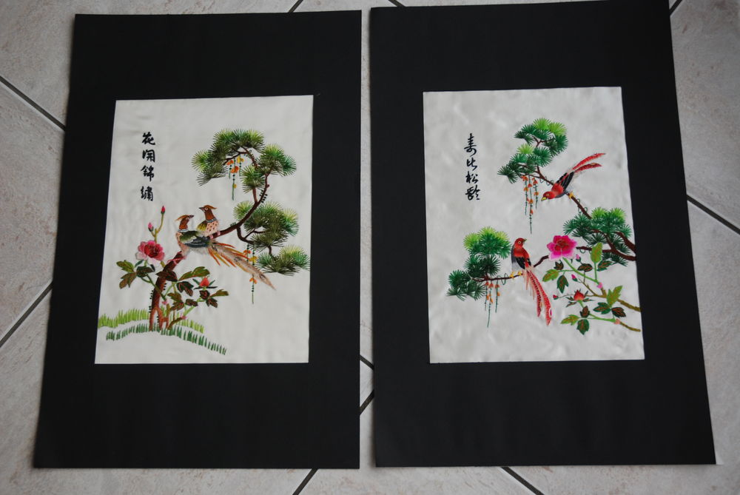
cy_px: 248
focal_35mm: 51
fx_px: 1049
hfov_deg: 38.8
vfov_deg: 26.5
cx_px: 370
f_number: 4.2
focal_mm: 34
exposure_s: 1/30
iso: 360
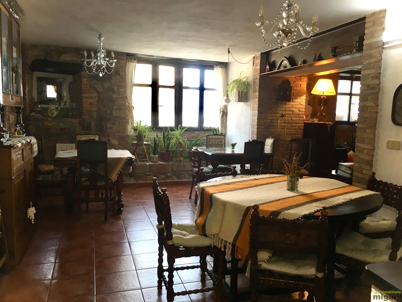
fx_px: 337
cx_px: 201
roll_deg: -1.3
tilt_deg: -9.4
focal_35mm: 29
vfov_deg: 48.2
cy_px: 151
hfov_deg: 61.7
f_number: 2.2
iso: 80
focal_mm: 4.15
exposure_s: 1/33
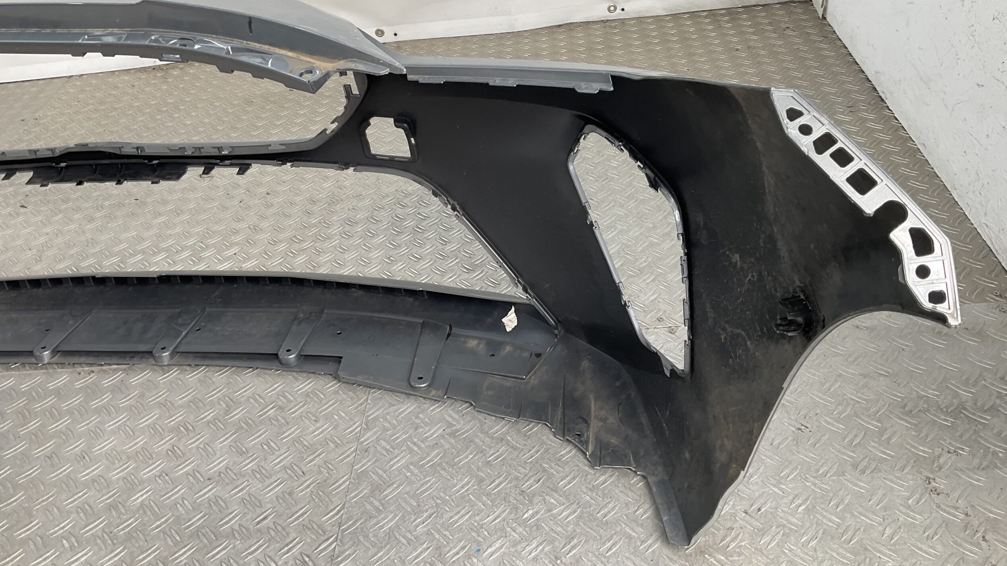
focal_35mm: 32
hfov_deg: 61.0
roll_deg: +8.8
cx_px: 500
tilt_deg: -34.7
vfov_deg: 36.6
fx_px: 854
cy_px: 244
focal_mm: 3
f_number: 1.8
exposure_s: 1/120
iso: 20
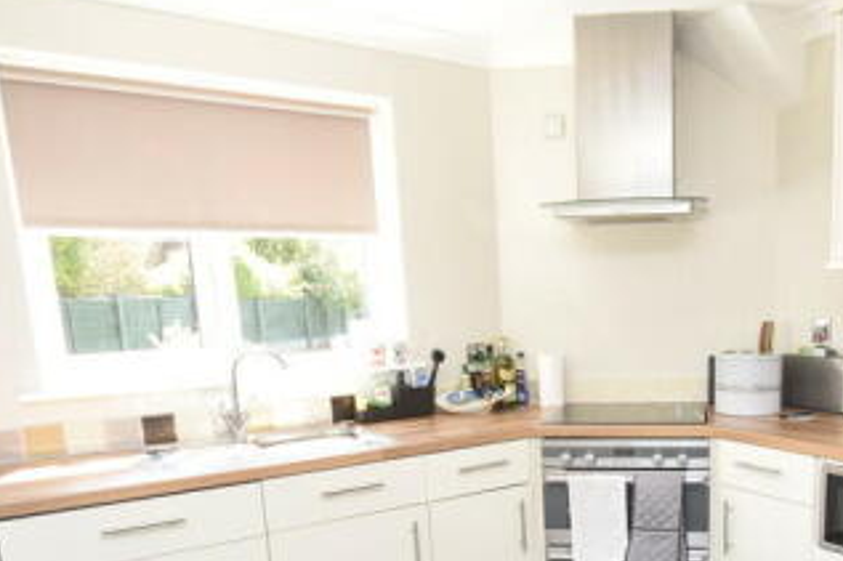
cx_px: 608
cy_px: 440
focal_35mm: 31
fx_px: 726
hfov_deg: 57.9
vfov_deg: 40.7
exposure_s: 1/125
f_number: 5.6
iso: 800
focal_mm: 10
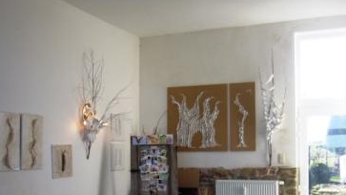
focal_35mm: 47
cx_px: 159
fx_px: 431
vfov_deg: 25.1
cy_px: 150
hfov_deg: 43.7
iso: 80
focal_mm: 5.8
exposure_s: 1/160
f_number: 2.8
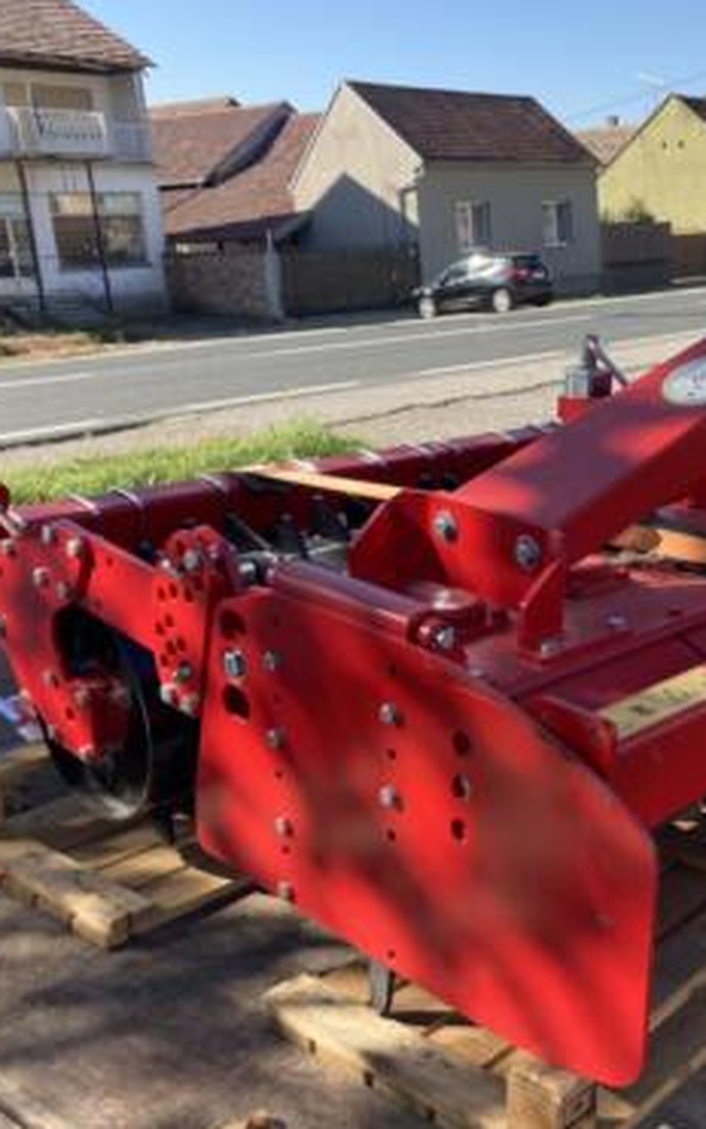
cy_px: 564
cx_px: 621
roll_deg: +1.9
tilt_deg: -15.9
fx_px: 1231
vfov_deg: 49.3
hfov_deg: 30.7
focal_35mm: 40
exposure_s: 1/480
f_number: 1.8
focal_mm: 3.99
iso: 20
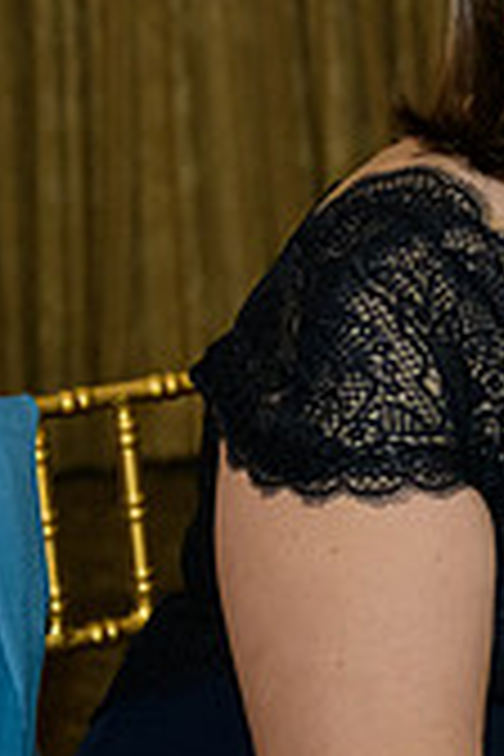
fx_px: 3633
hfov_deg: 7.4
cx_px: 1256
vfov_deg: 11.8
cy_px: 173
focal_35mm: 173
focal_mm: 50
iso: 1600
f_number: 3.2
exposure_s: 1/125
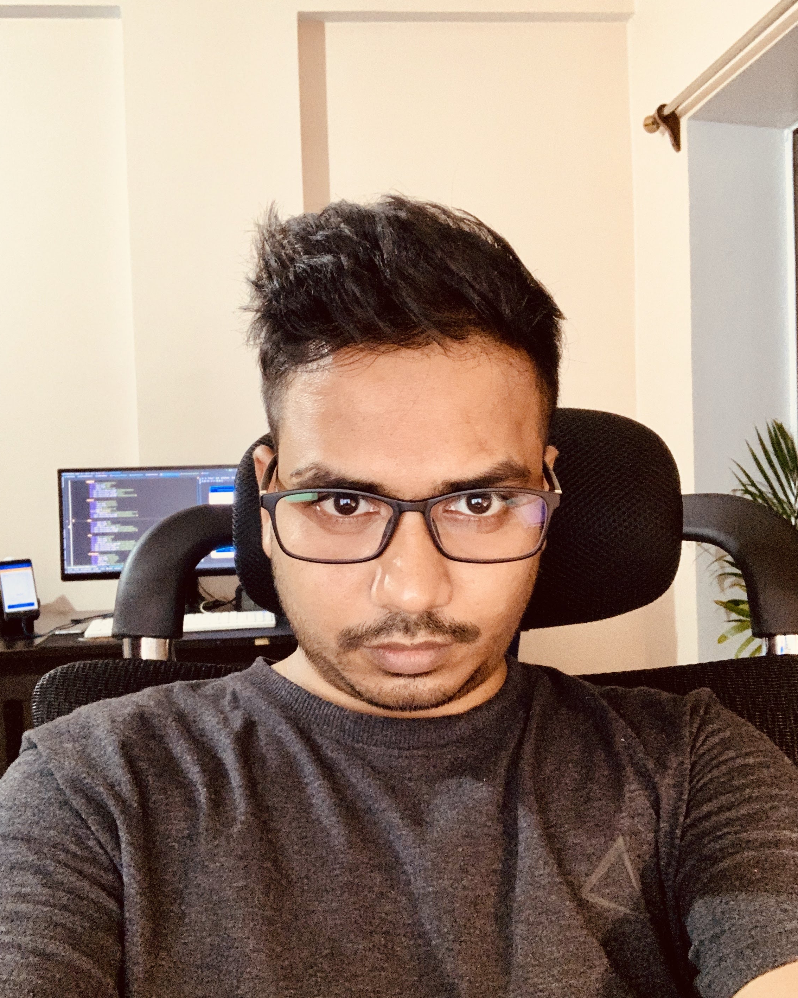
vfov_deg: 52.8
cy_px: 500
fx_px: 1004
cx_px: 394
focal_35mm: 34
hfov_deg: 43.3
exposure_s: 1/25
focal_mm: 2.87
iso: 400
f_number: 2.2
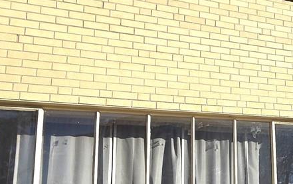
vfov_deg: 25.7
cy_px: 127
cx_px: 325
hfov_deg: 34.6
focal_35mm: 50
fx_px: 399
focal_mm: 2.2
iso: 50
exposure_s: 1/3246
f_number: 2.2
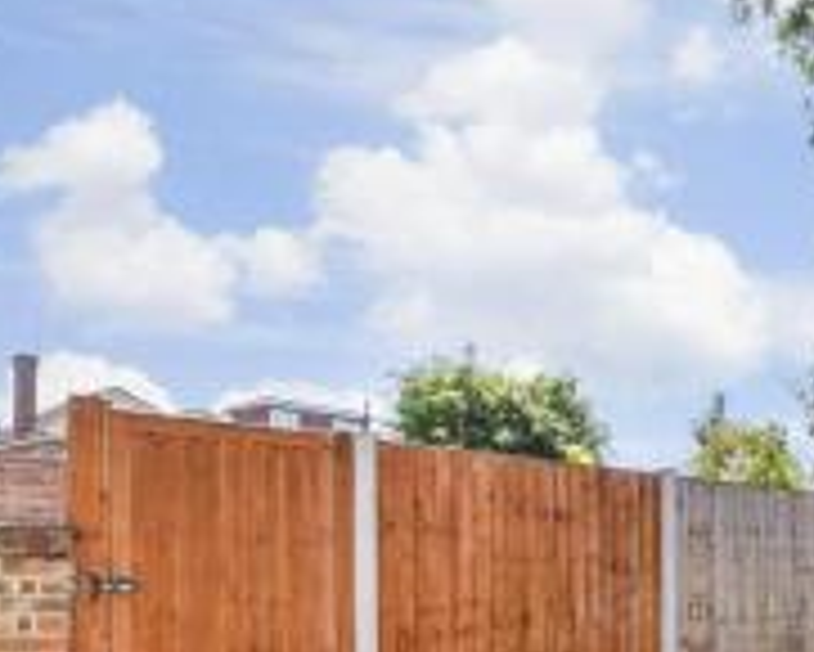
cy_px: 587
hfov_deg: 37.6
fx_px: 892
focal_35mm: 37
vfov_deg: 37.5
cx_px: 967
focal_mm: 10
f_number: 8
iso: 160
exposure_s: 1/100
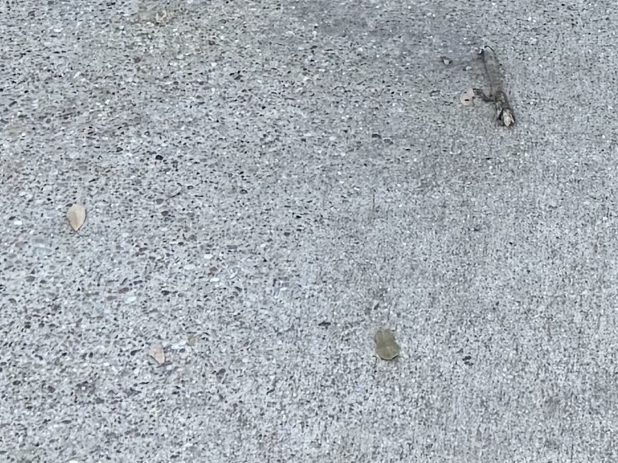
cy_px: -911
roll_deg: -0.8
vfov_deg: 8.5
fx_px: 2623
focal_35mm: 147
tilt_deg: -13.4
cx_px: 774
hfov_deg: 13.0
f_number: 1.78
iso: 100
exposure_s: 1/584
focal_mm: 6.76
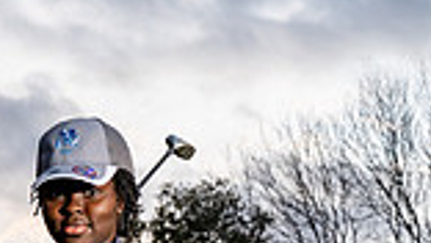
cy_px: 588
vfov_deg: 8.7
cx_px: 133
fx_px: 1452
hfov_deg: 16.8
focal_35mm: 127
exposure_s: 1/250
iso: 800
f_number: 5.6
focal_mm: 42
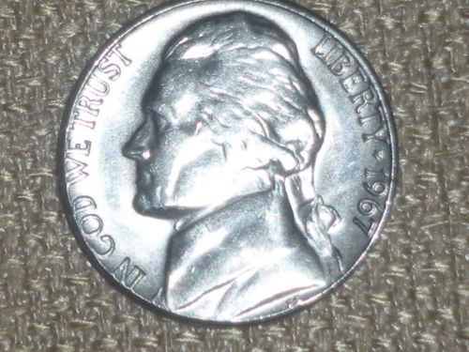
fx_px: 1639
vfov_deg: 12.2
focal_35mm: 121
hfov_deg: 16.3
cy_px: 176
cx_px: 234
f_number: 5.3
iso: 64
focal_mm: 21.2
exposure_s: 1/125
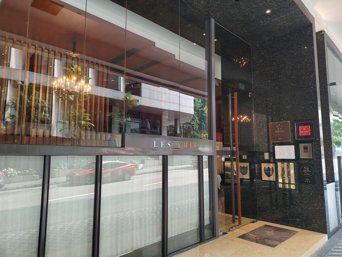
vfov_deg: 56.8
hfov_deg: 71.6
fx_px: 237
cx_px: 171
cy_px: 128
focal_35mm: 24
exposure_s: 1/50
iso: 375
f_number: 1.75
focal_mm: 5.25
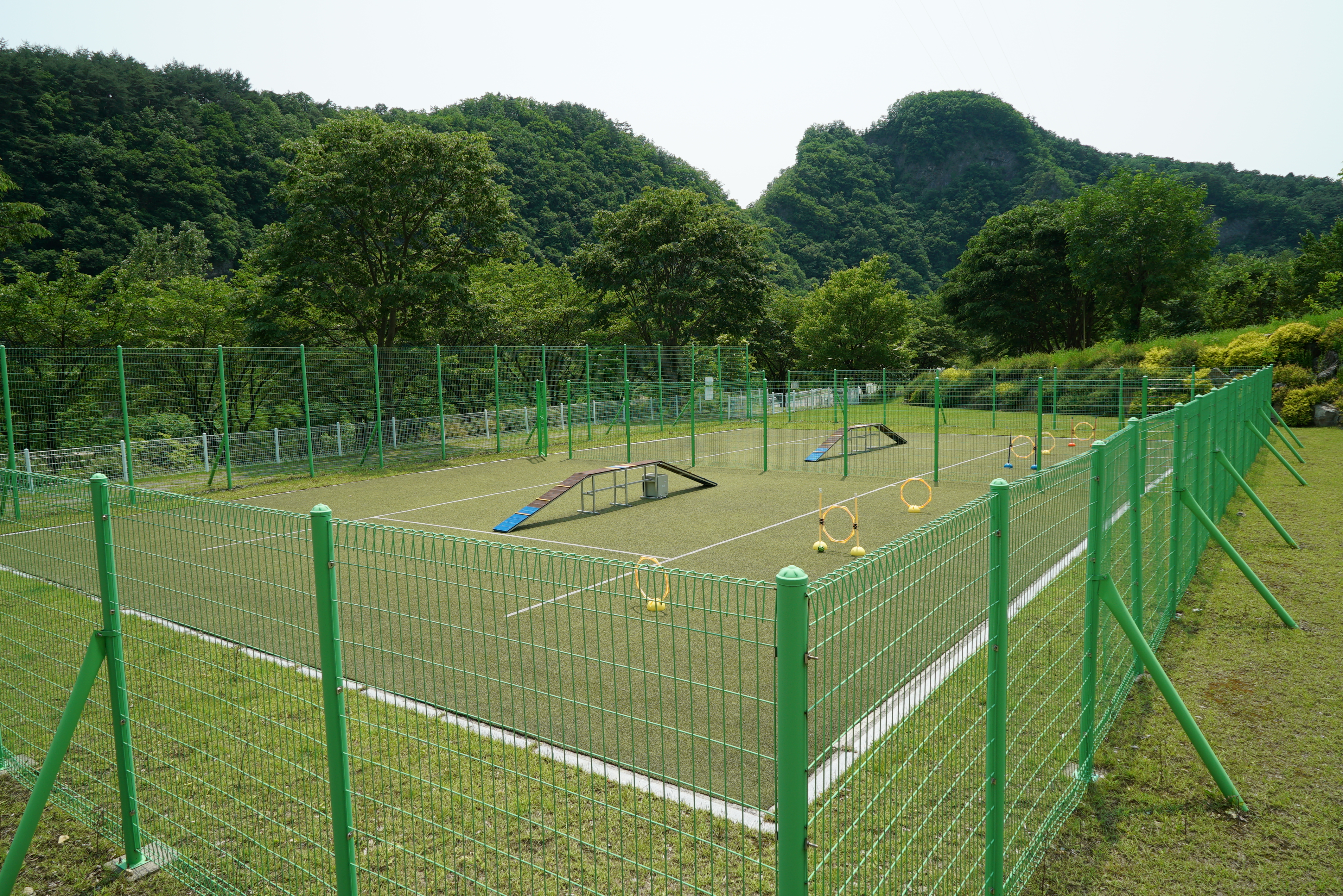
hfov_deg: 73.7
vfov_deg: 53.2
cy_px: 448
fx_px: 896
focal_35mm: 24
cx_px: 672
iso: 200
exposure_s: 1/200
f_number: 11
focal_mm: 24
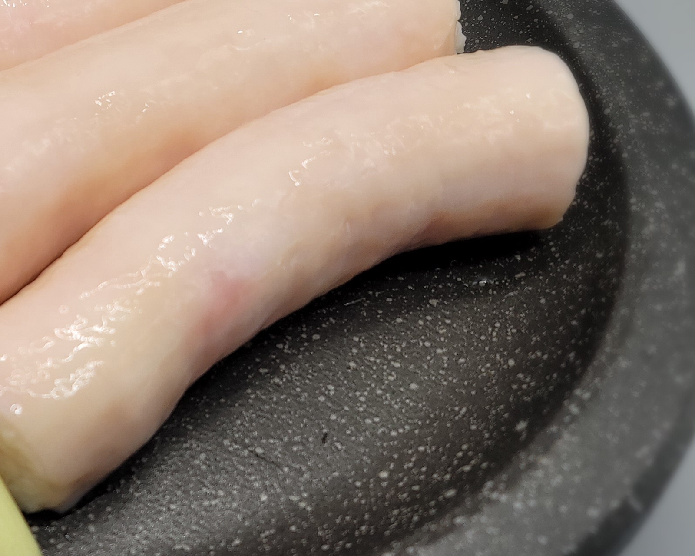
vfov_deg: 25.0
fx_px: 1255
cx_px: -48
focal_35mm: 61
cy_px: 269
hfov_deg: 28.4
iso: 20
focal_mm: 7
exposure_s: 1/171
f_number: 1.8
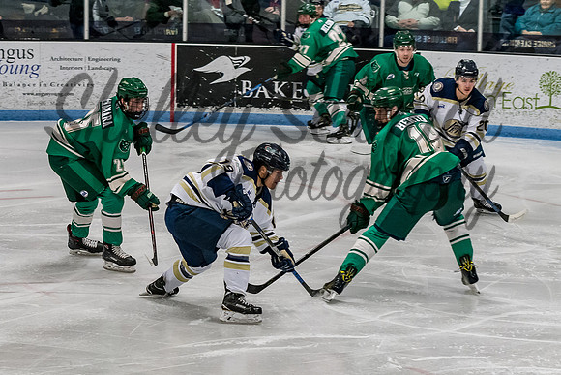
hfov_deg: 14.5
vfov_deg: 9.7
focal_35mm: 141
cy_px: 236
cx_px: 207
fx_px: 2199
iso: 2000
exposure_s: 1/800
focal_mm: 70
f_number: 4
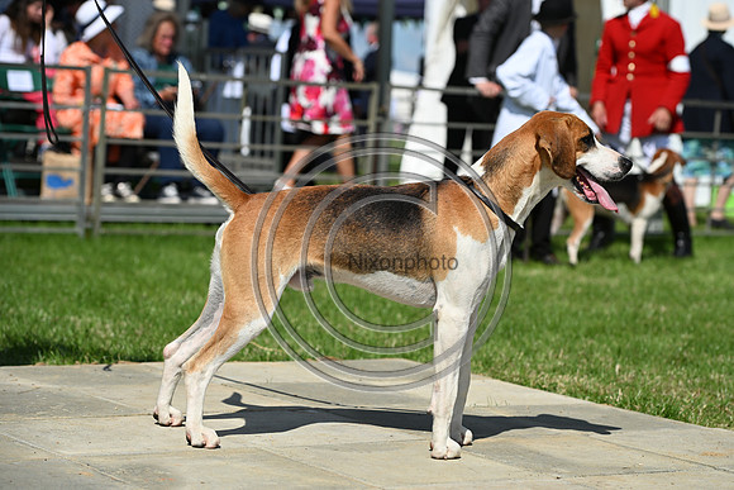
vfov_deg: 13.4
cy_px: 245
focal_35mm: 102
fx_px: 2080
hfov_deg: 20.0
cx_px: 367
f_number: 4.5
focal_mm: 102
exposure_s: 1/1250
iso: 100
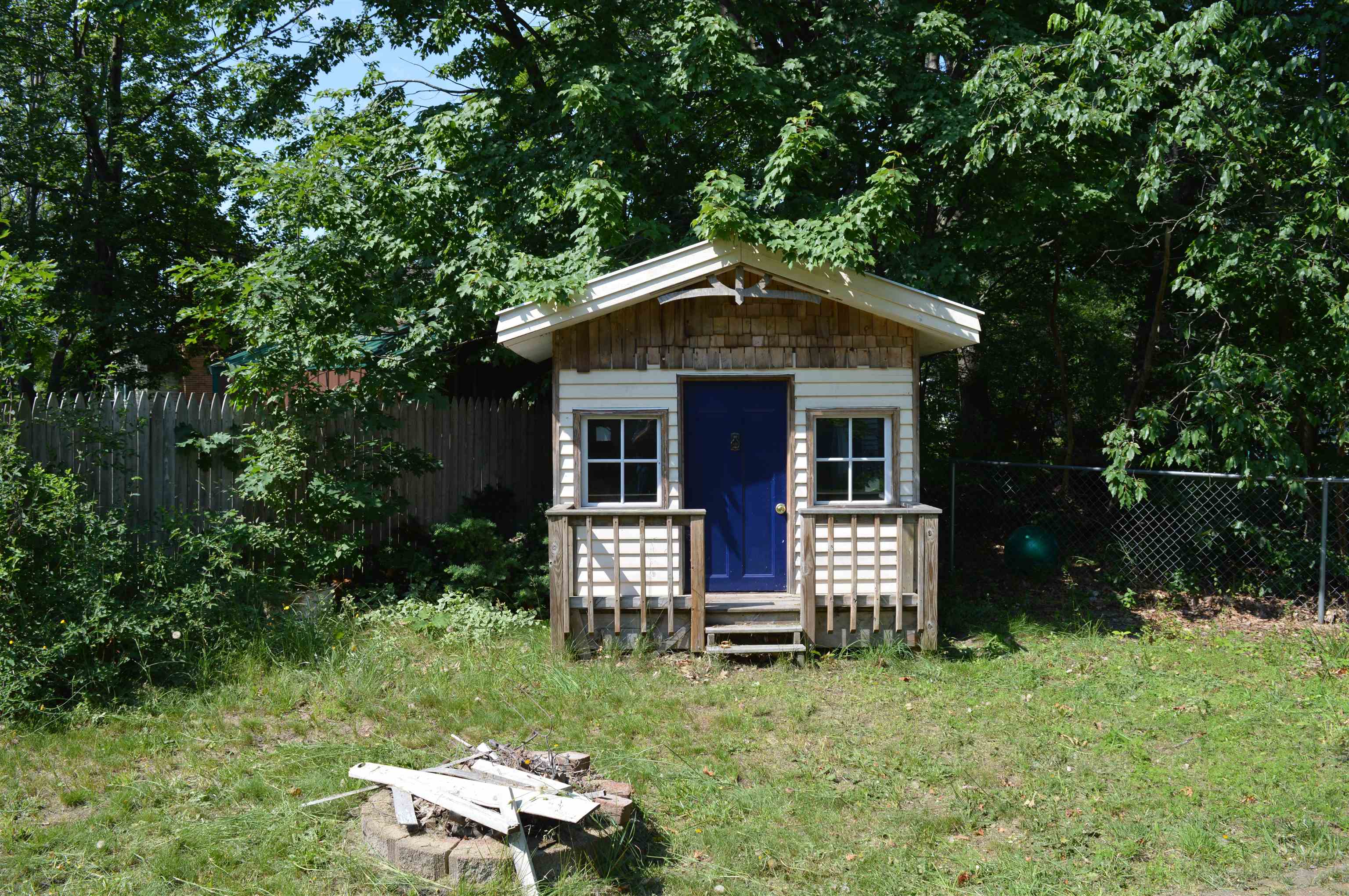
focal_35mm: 27
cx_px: 674
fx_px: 1011
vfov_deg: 47.8
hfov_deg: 67.4
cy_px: 448
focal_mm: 18
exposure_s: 1/200
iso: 100
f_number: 7.1
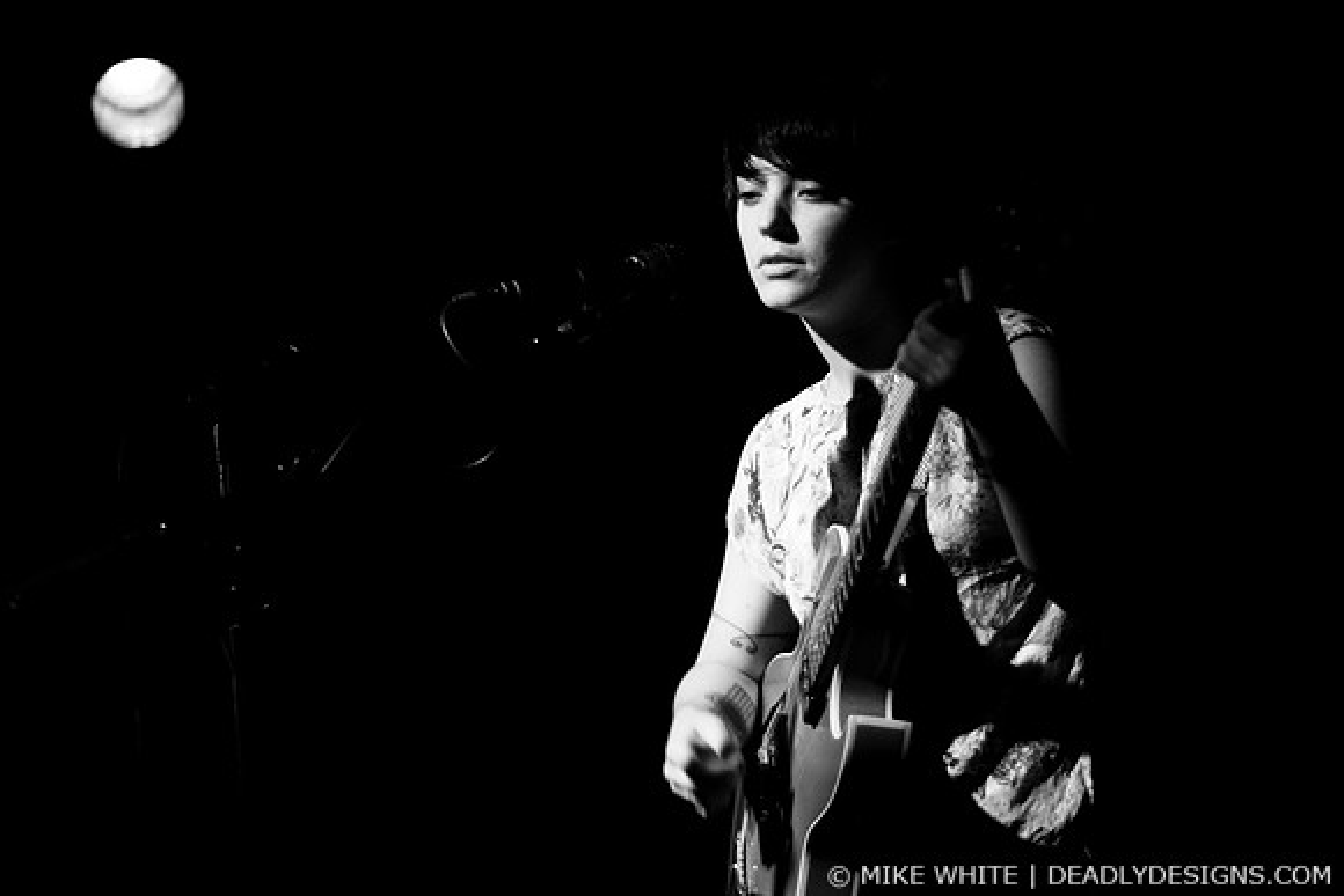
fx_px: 2801
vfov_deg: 18.2
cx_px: 672
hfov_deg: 27.0
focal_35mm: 75
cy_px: 448
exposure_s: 1/50
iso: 1000
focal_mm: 50
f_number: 1.8
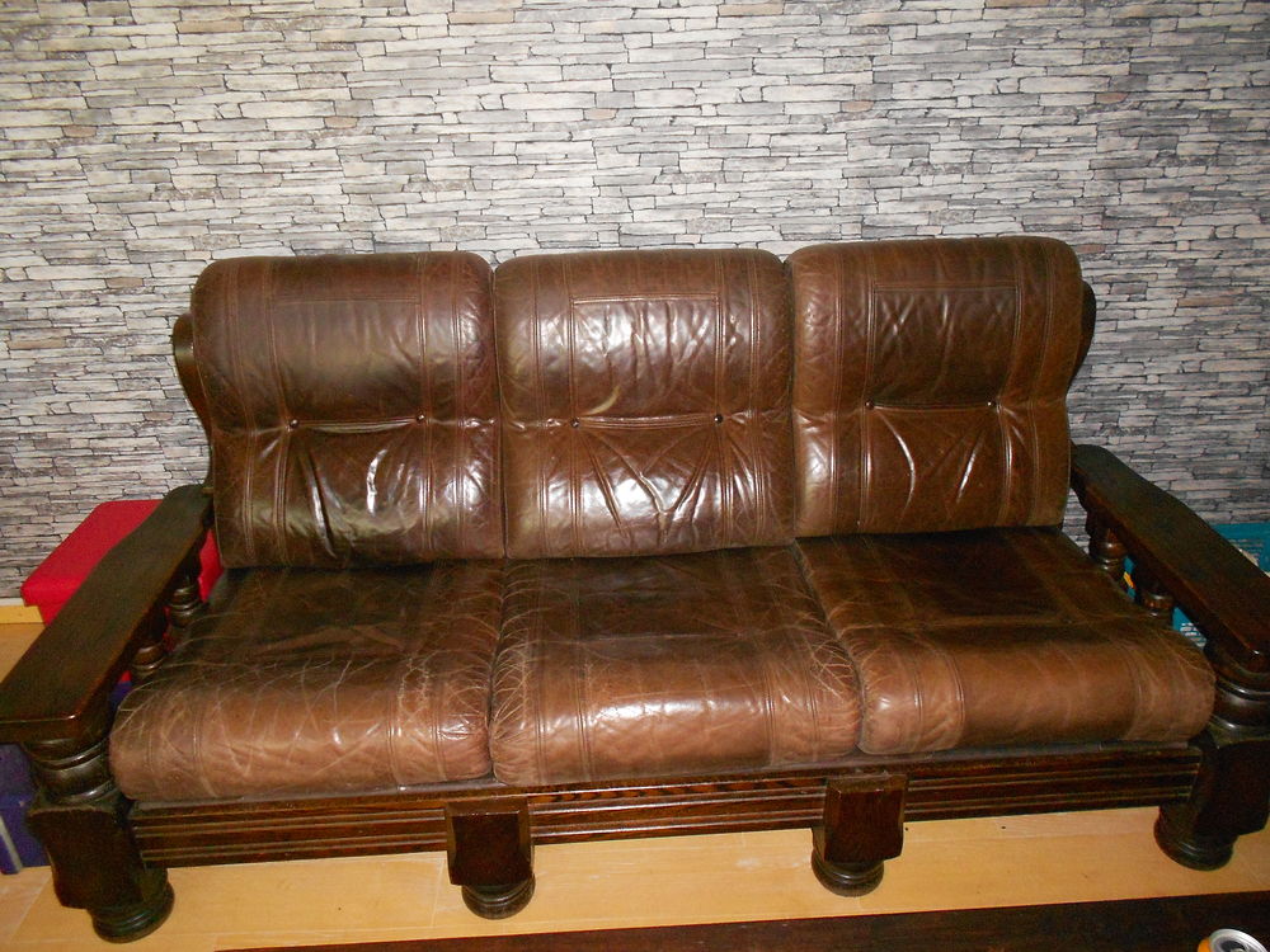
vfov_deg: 53.1
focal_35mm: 26
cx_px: 635
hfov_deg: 67.3
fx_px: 954
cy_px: 476
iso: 400
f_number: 3.2
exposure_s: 1/25
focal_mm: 4.6
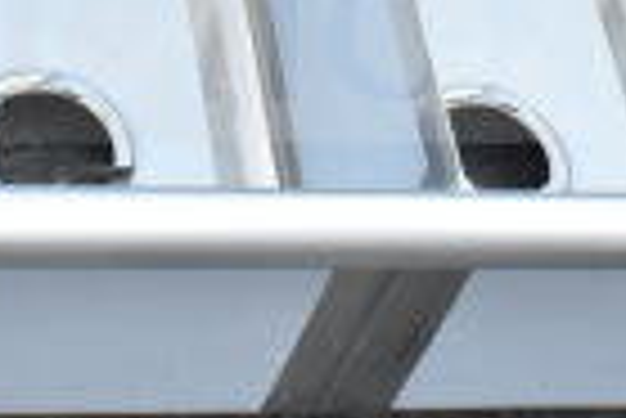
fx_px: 2406
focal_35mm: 138
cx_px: 234
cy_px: -213
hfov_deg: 14.8
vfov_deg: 9.7
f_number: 8
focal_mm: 21
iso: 1600
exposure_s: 1/250
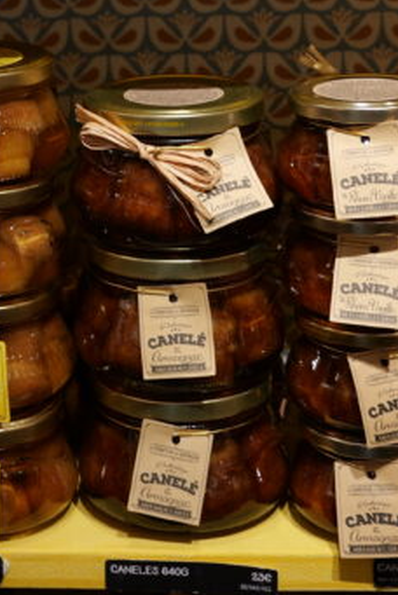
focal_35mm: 108
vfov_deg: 17.9
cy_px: -129
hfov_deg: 12.6
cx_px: 10
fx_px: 1787
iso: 125
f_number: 2.8
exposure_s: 1/60
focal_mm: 32
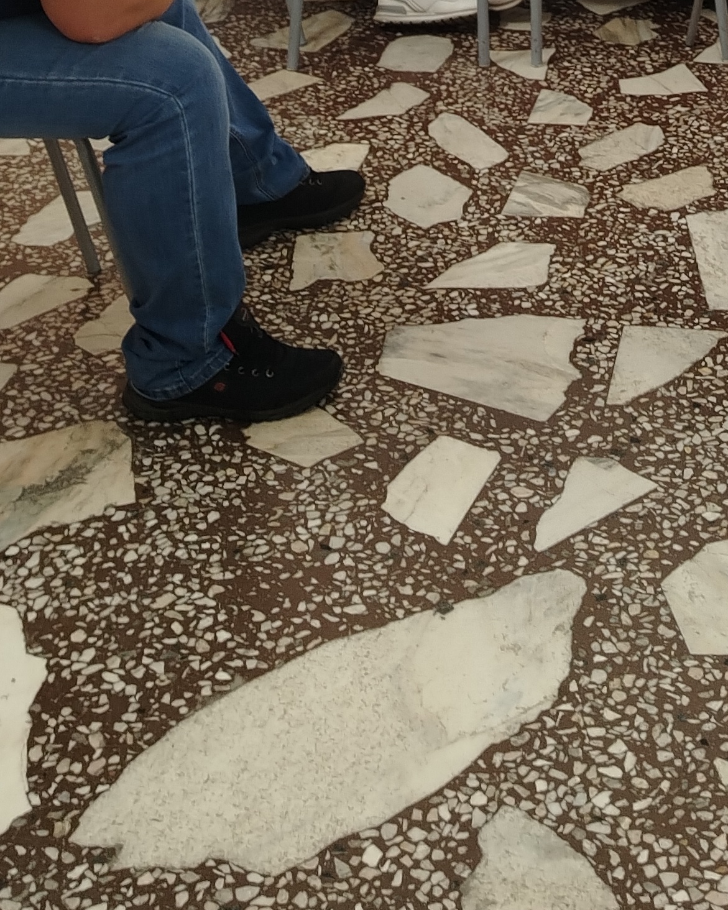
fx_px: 1724
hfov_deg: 23.5
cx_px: 594
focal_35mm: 64
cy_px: -93
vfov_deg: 27.1
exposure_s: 1/33.3
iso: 734
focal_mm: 5.25
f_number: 1.75
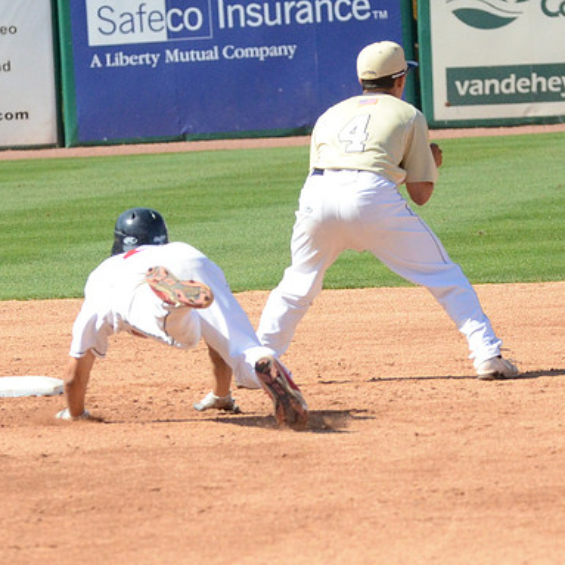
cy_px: 283
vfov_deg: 6.7
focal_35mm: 261
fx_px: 4813
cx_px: 285
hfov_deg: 6.7
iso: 1600
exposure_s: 1/8000
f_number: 4.8
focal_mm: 135
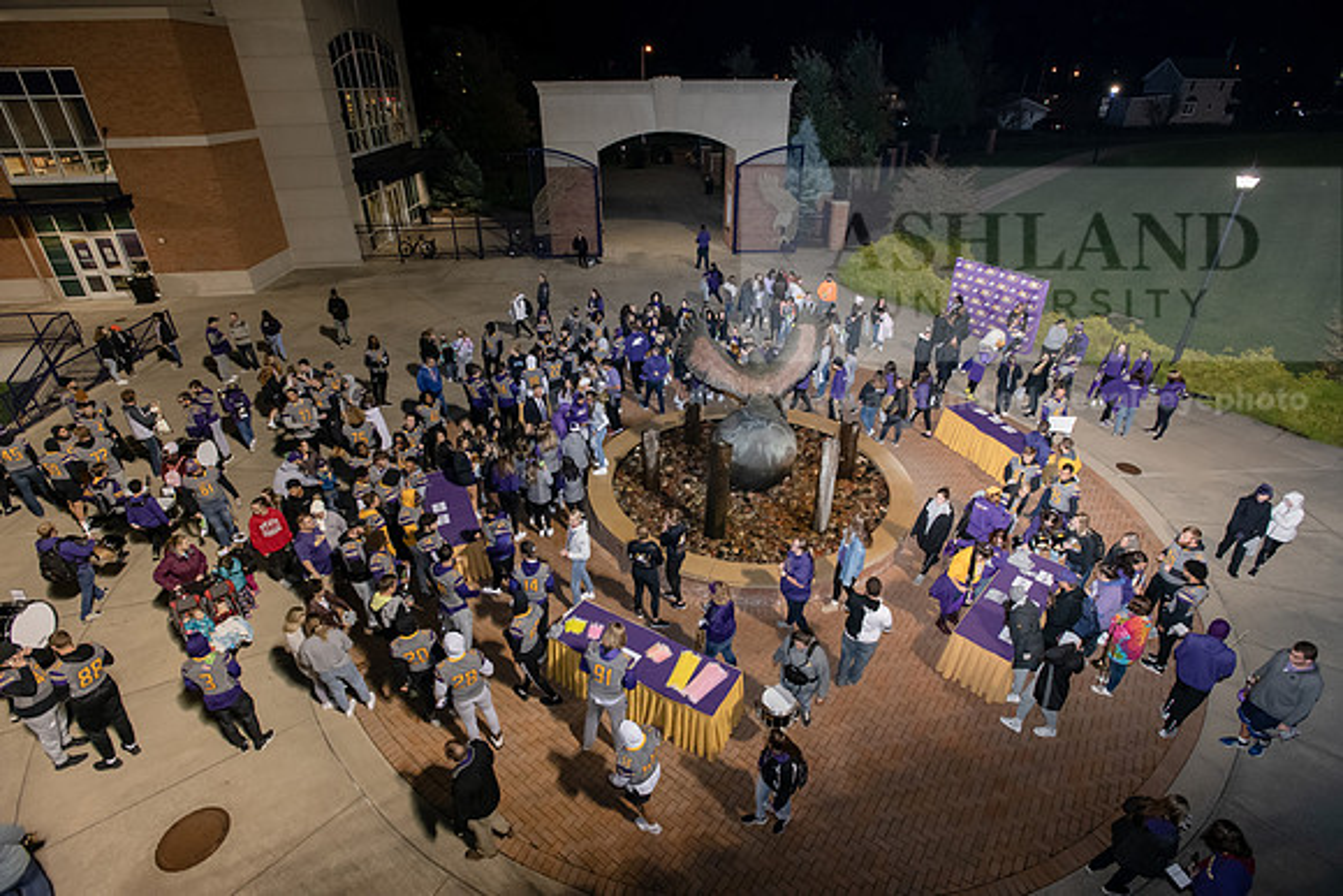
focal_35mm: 17
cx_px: 672
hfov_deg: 93.3
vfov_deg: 70.5
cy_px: 448
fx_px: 634
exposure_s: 1/80
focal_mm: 17
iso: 2500
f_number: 5.6
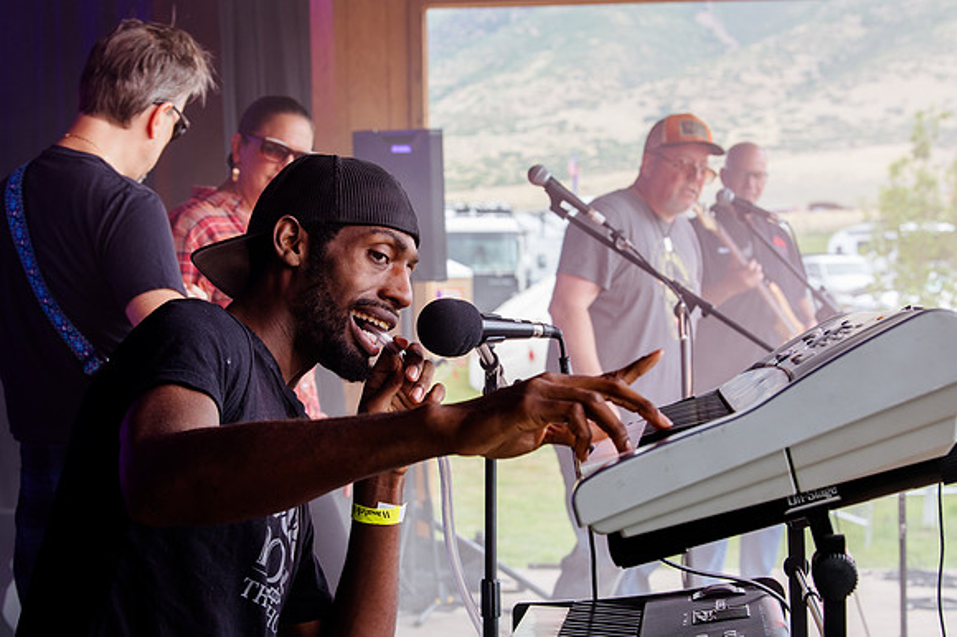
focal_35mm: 83
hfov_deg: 24.4
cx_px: 478
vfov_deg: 16.4
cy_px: 318
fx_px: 2216
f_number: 9
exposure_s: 1/60
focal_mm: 80
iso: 320
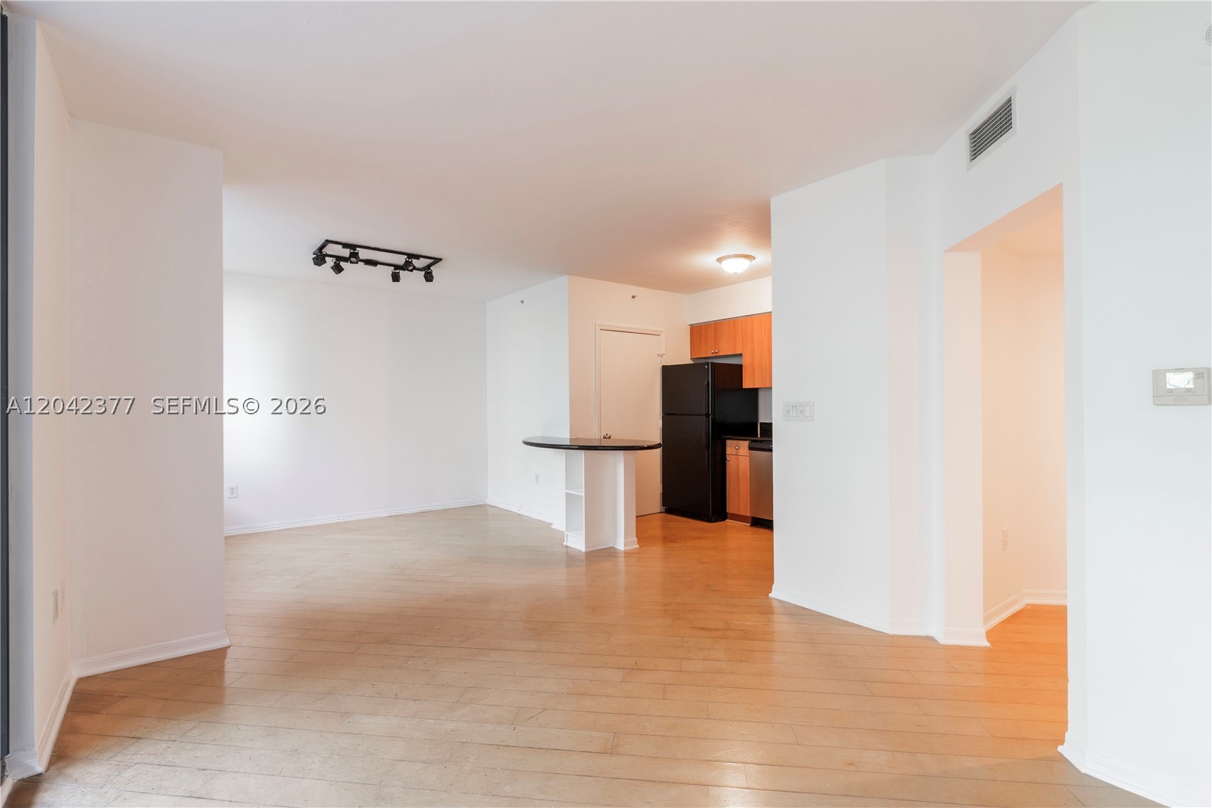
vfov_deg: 72.0
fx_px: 555
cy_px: 404
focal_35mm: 16
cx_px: 606
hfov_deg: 95.0
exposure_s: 1/2.5
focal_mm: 11
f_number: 7.1
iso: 200
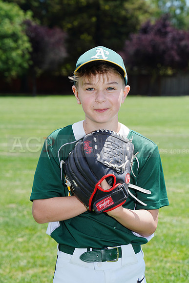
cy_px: 142
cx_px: 94
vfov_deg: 12.9
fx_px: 1251
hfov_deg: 8.6
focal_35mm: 159
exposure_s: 1/200
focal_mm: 159
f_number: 11
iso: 200
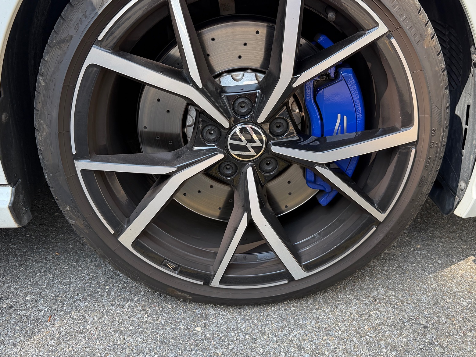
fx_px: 426
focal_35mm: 31
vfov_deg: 45.2
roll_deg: -0.9
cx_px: 242
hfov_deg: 58.3
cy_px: 140
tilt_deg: -19.3
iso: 100
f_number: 1.78
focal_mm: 6.76
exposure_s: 1/780
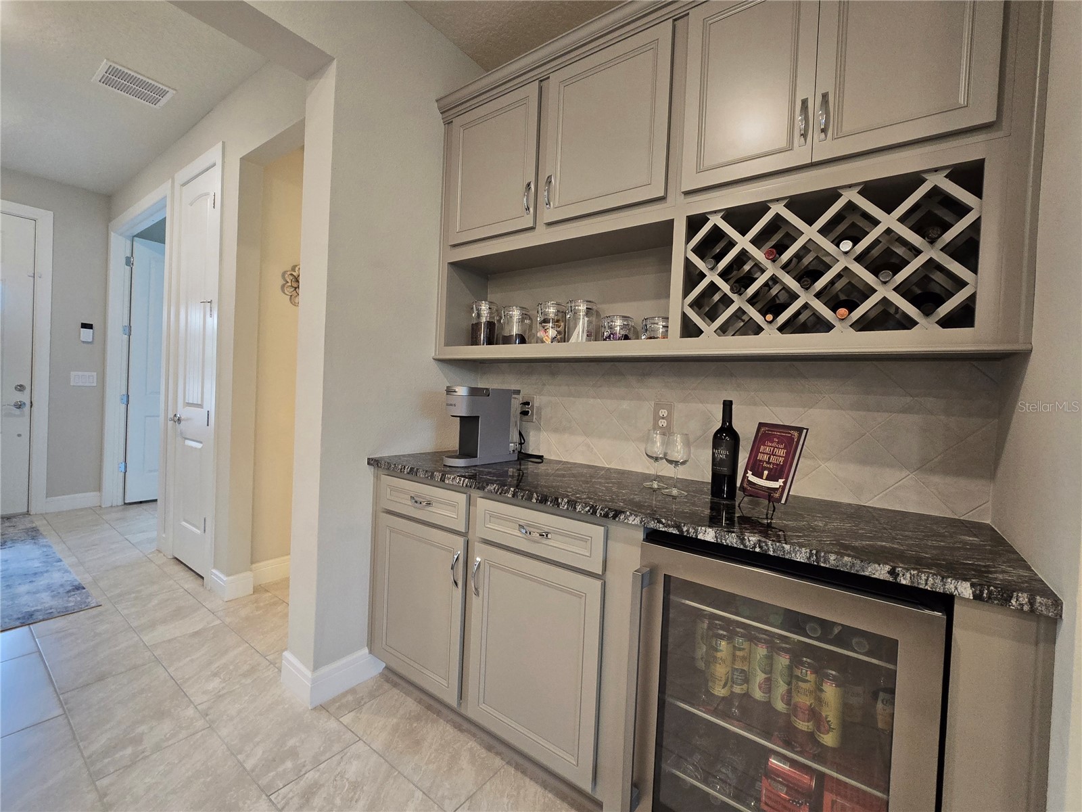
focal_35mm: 13
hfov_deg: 106.2
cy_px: 406
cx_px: 541
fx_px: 406
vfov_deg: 89.9
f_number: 2.2
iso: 320
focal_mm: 2.2
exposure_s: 1/60.2
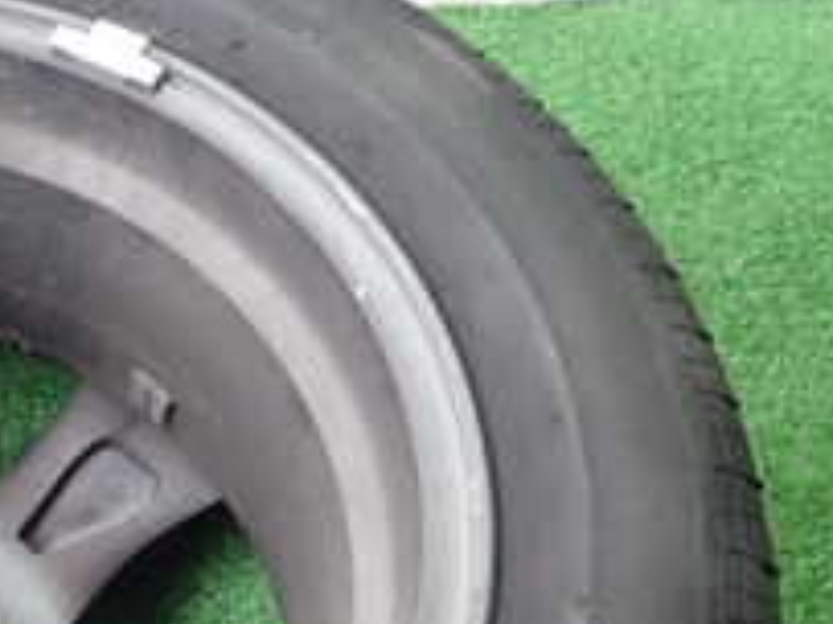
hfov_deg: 23.8
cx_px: -189
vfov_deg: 19.1
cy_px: 690
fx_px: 1780
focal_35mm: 74
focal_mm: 4.5
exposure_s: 1/40
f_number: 2
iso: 200
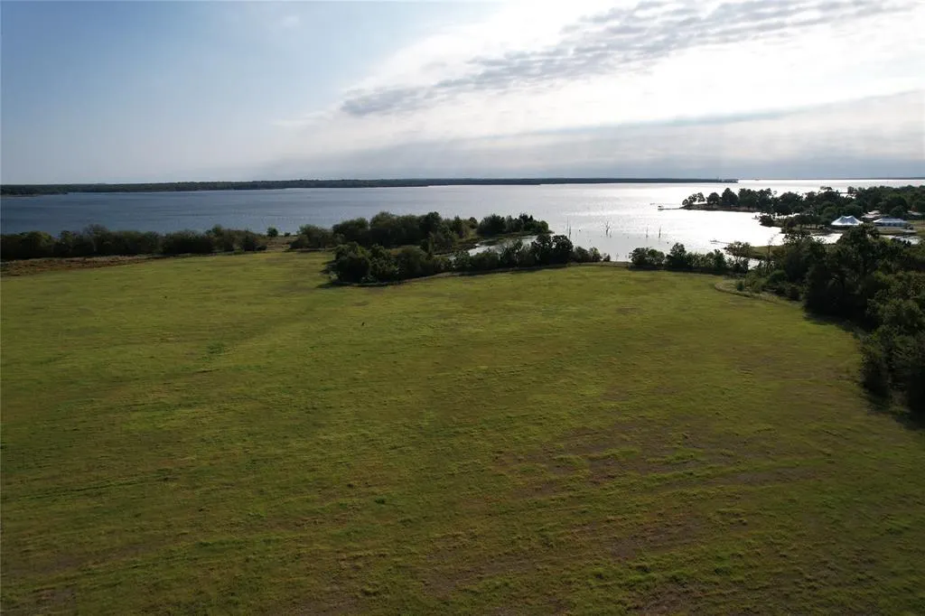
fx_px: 565
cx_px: 462
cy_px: 308
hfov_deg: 78.6
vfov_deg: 57.2
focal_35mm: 22
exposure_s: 1/4000
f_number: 2.8
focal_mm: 8.38
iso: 110
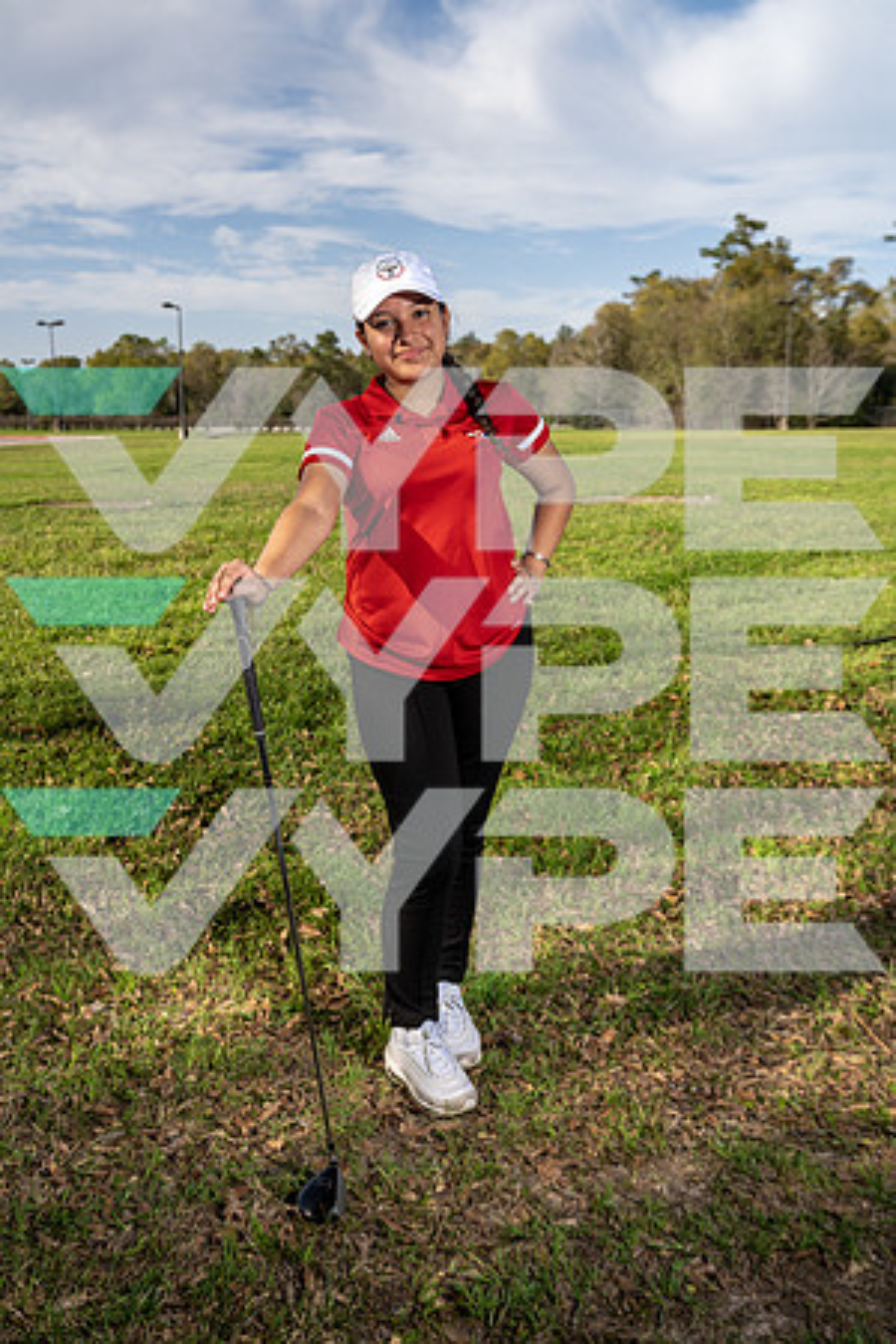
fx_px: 1307
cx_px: 448
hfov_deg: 37.9
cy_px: 672
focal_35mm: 35
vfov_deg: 54.4
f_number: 5.6
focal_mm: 35
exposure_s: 1/250
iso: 100
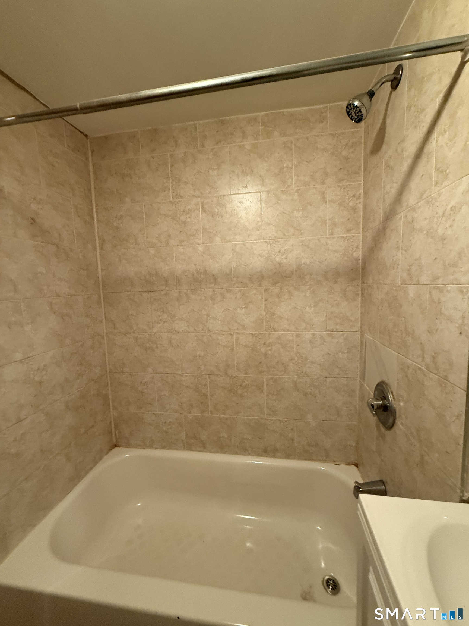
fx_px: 253
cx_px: 234
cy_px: 313
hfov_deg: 85.7
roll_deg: +2.2
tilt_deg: -5.4
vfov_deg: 102.1
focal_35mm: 14
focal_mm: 2.22
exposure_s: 1/60
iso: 500
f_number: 2.2
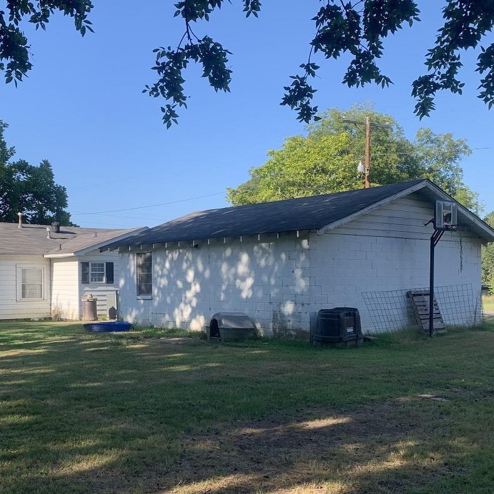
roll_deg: +1.4
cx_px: 167
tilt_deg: -0.9
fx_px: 662
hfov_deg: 40.4
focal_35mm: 41
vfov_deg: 40.8
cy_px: 288
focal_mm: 4.25
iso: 25
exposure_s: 1/777
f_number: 1.8
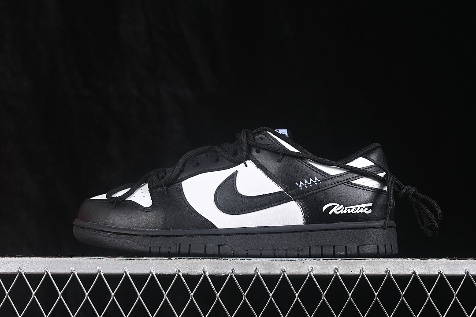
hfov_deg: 27.0
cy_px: 158
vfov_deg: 18.2
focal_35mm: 75
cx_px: 238
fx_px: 992
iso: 160
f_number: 6.3
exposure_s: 1/60
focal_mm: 50
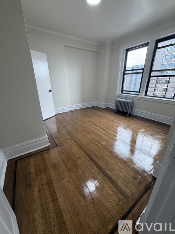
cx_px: 88
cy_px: 117
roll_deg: +1.8
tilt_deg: -19.3
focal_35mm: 14
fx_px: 94
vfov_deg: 102.1
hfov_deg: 85.7
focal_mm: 2.22
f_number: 2.2
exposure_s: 1/121
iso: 250
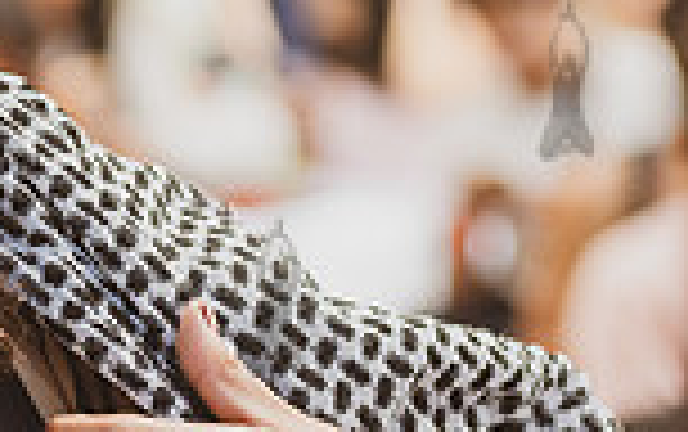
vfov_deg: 3.6
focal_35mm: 362
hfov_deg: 5.8
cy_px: 82
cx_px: -254
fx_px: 6795
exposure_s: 1/320
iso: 1000
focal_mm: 86
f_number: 4
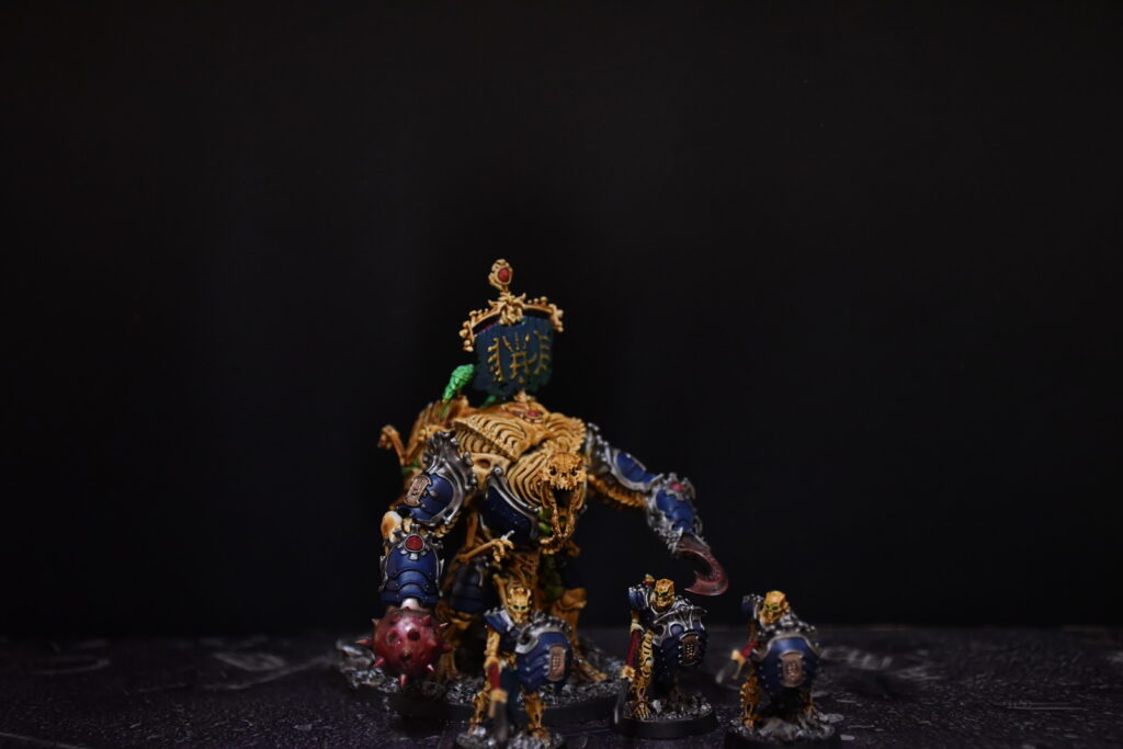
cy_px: 374
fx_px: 1622
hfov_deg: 38.2
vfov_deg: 26.0
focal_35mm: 52
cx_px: 562
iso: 2000
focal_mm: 35
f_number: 4.2
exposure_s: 1/200
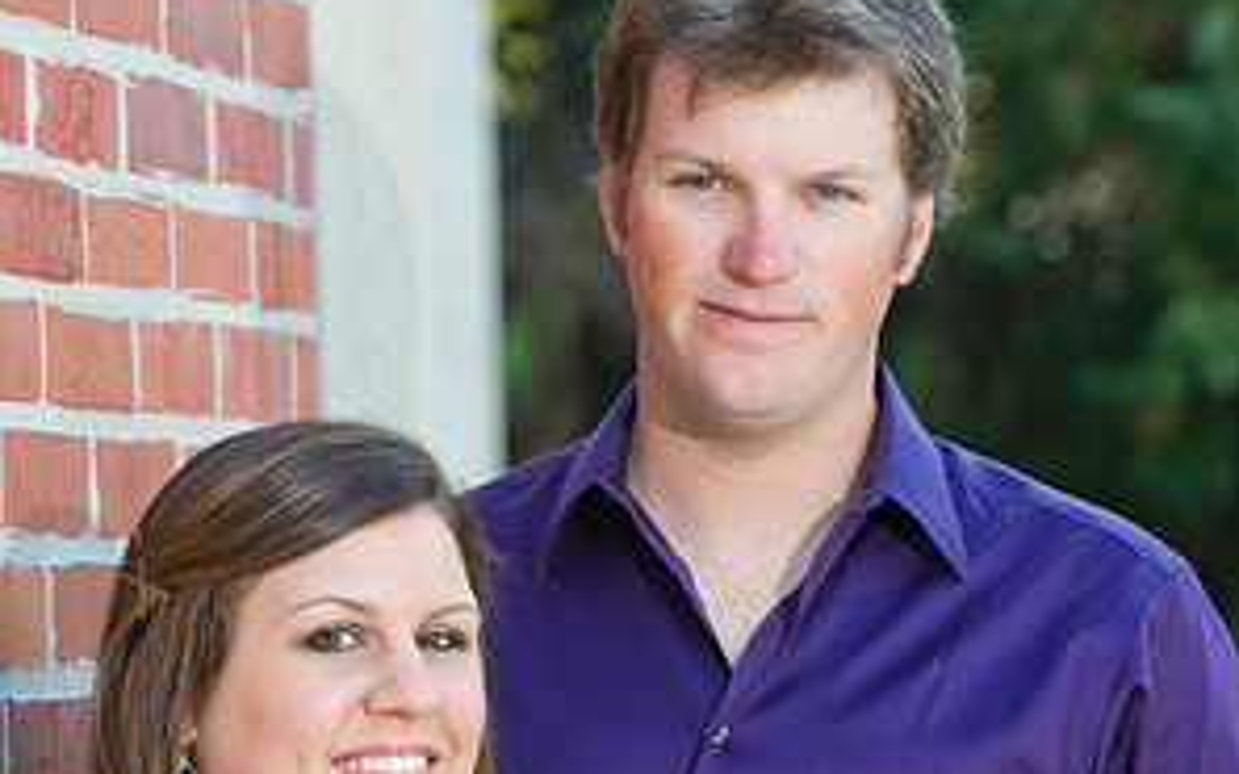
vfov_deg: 5.5
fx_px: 8104
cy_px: 761
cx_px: 622
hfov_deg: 8.7
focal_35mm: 240
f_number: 5.6
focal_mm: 155
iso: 400
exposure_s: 1/80
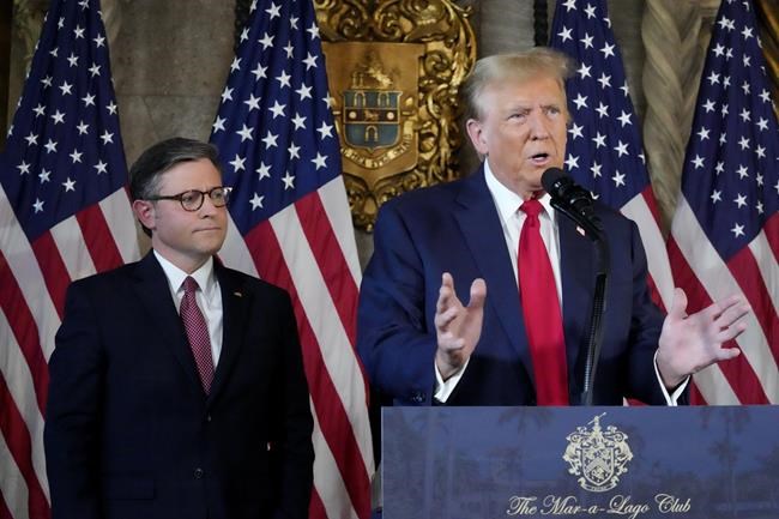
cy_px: 260
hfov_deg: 28.9
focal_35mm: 70
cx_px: 390
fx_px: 1514
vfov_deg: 19.4
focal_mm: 70
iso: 25600
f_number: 8
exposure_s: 1/400
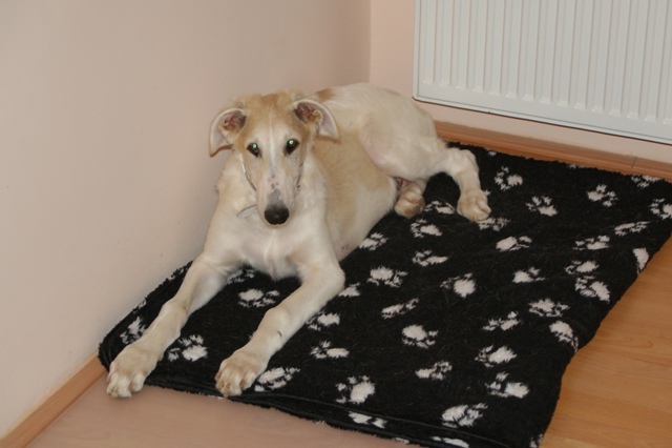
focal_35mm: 75
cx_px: 336
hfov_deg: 27.0
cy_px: 224
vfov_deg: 18.2
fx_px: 1399
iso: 400
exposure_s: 1/80
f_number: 5.6
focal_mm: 50
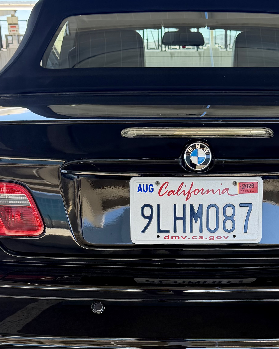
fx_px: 599
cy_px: 290
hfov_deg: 26.1
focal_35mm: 58
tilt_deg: -20.8
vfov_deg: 31.5
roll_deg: -1.1
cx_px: 191
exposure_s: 1/407
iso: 100
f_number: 1.78
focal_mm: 6.76
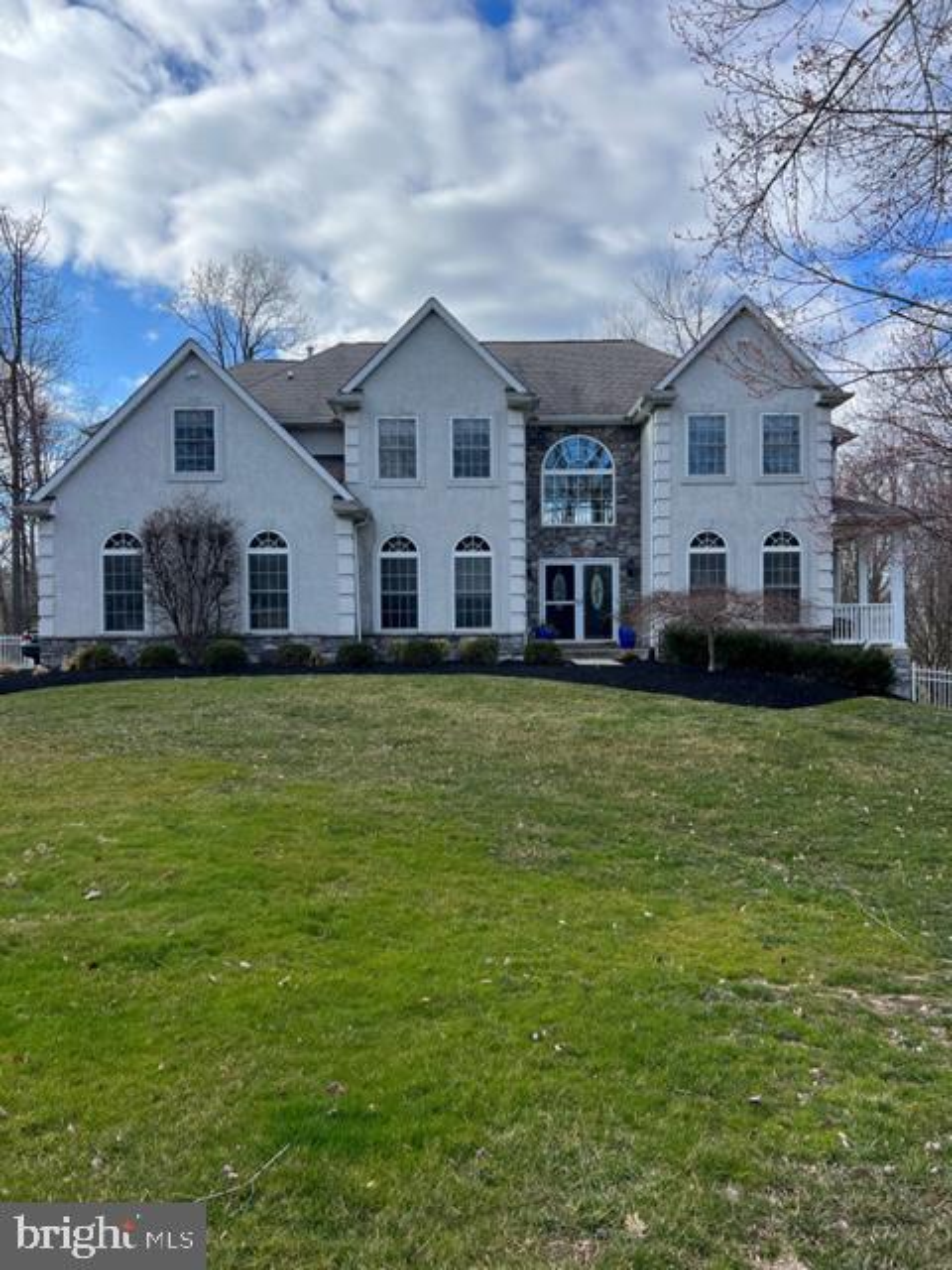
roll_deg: +0.2
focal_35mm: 26
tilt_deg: +0.1
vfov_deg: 67.3
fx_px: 953
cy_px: 635
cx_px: 476
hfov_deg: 53.1
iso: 50
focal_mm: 5.7
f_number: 1.5
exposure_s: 1/2353
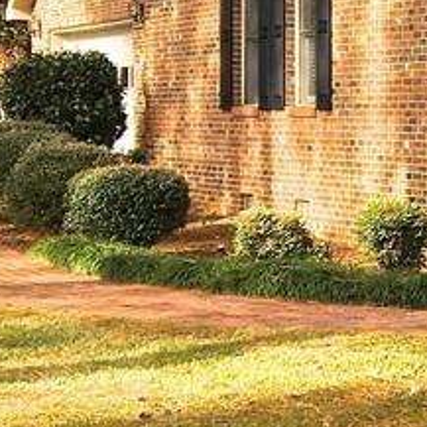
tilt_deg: -1.6
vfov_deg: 14.4
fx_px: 1689
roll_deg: -0.1
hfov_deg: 12.0
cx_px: 976
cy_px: 144
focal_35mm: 121
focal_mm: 4.15
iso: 25
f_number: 2.2
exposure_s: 1/297
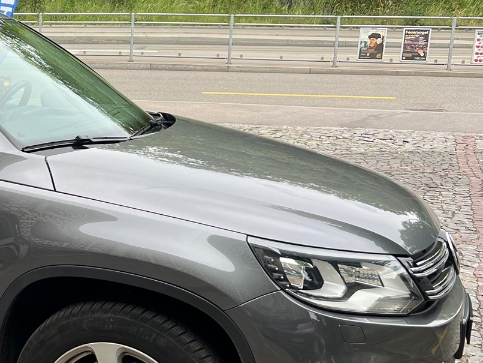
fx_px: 907
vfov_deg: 22.6
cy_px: 181
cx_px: -94
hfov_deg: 26.5
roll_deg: +0.4
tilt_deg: -12.1
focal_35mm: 65
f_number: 1.5
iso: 50
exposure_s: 1/658
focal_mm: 5.7
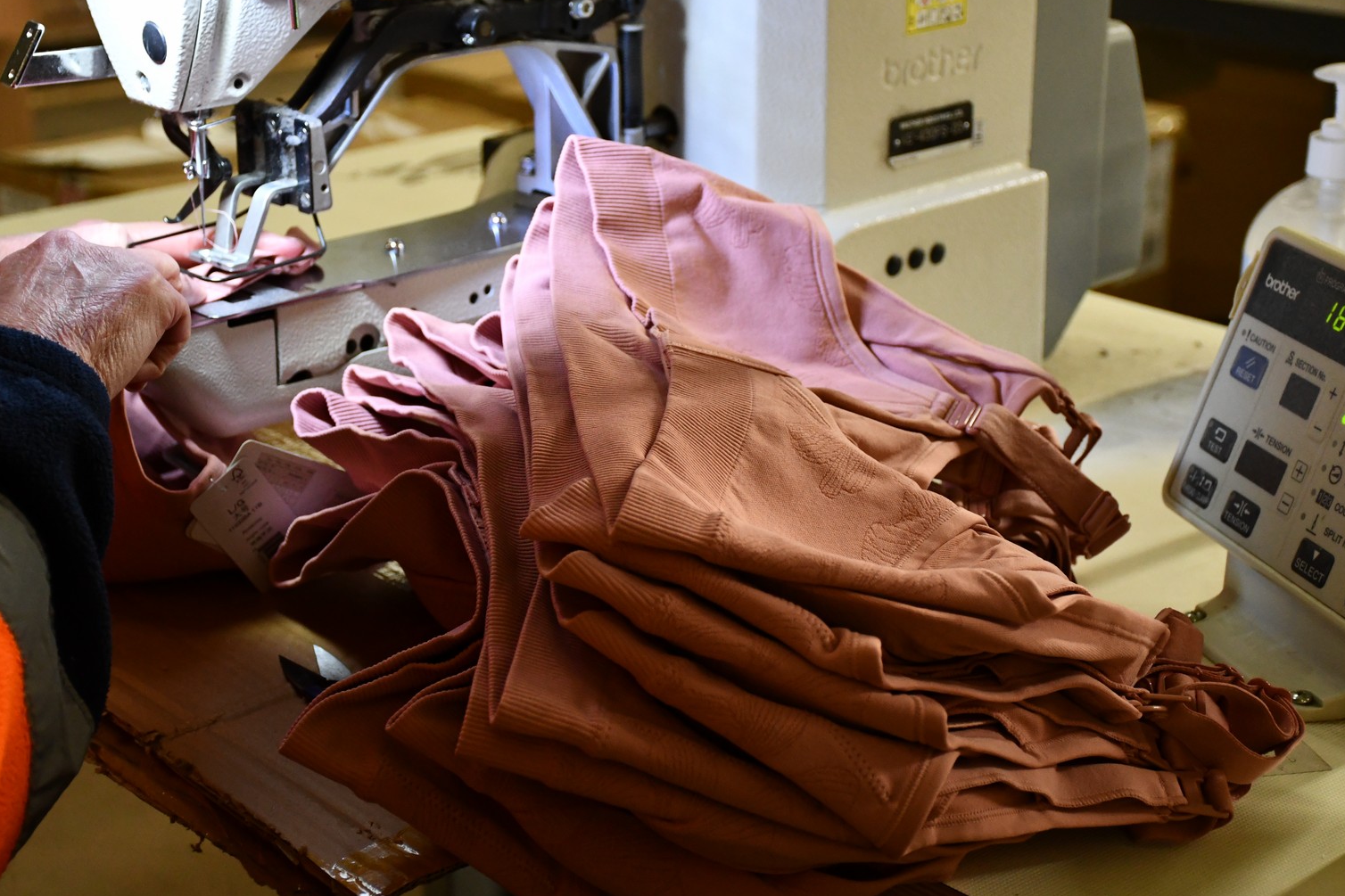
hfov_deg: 28.1
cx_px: 635
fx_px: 2690
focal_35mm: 72
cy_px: 427
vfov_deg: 18.9
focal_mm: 45
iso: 2500
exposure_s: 1/125
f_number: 4.5
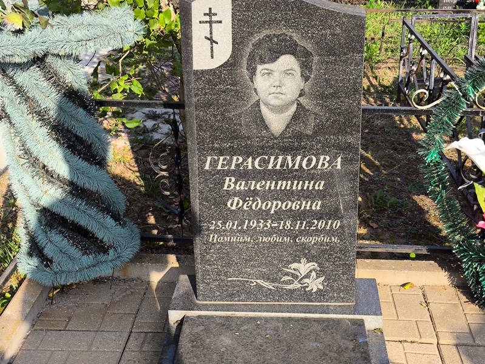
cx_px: 242
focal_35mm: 50
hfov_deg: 38.2
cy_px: 182
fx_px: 701
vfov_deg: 29.1
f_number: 1.7
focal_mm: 4.71
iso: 50
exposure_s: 1/737
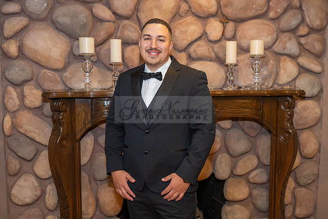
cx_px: 170
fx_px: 387
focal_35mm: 42
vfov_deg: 31.6
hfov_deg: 45.9
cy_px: 116
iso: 640
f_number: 4
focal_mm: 38
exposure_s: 1/160
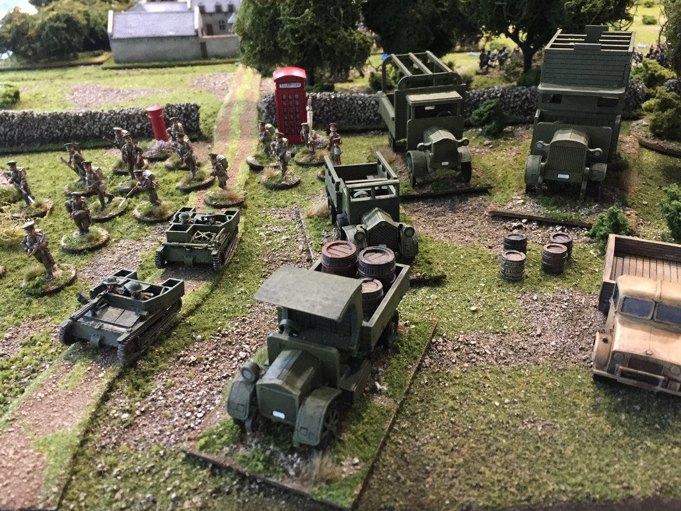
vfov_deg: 46.8
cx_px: 330
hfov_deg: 60.0
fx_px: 590
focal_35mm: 30
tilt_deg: -27.6
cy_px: 255
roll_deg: +2.5
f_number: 2.2
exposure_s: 1/33
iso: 250
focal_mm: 4.15
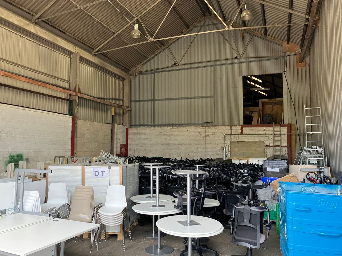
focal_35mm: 28
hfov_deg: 63.4
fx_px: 277
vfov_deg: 49.8
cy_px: 128
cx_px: 171
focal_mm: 3.99
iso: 64
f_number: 1.8
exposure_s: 1/121
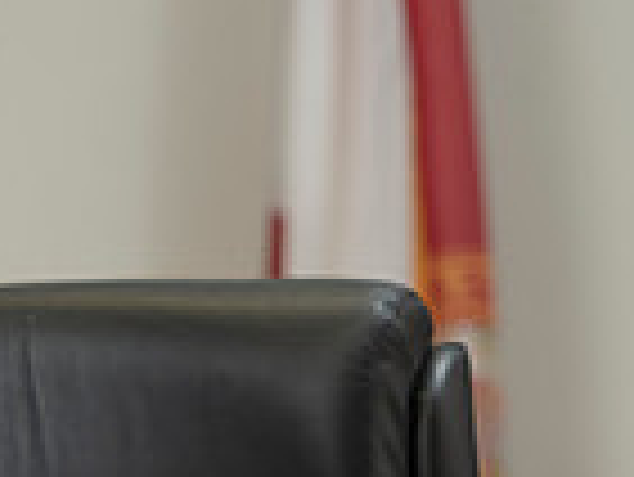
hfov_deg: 3.5
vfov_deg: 2.6
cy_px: 648
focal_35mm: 572
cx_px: -252
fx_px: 10485
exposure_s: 1/125
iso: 125
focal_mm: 135
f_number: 3.5
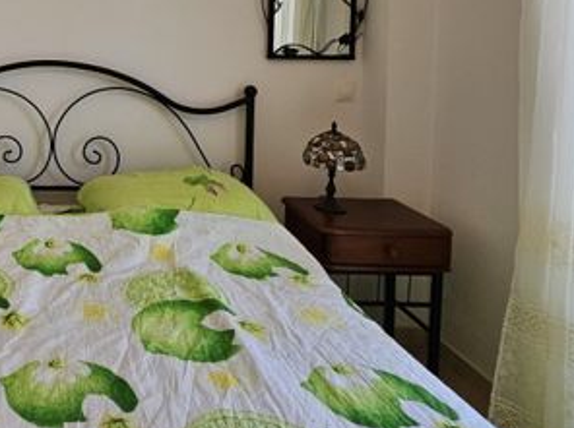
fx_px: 513
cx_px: 22
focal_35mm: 31
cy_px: 35
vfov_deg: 41.4
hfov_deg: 49.6
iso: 80
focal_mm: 2.2
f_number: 2.2
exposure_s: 1/100
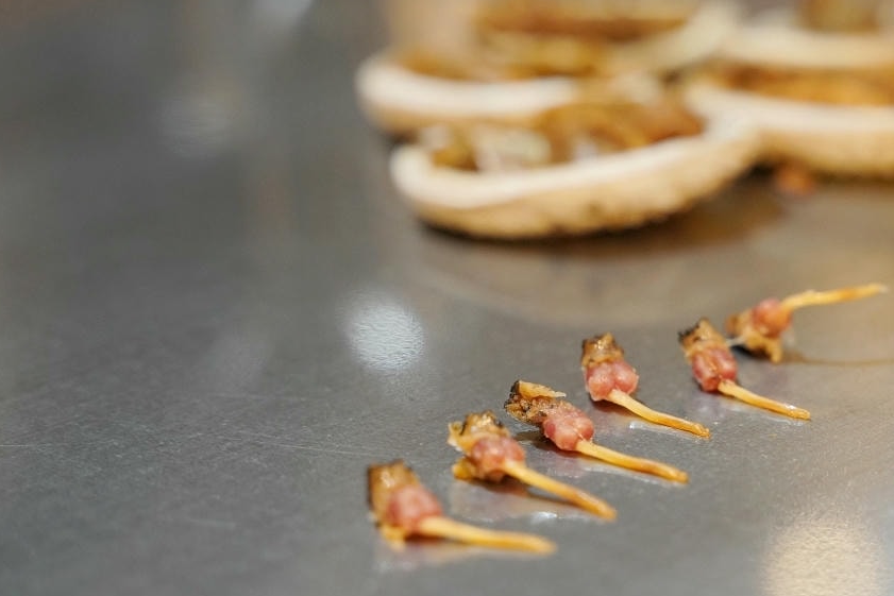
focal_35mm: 107
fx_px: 2657
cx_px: 632
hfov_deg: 19.0
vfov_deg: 12.8
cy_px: 348
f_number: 4
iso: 1600
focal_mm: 75
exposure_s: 1/80
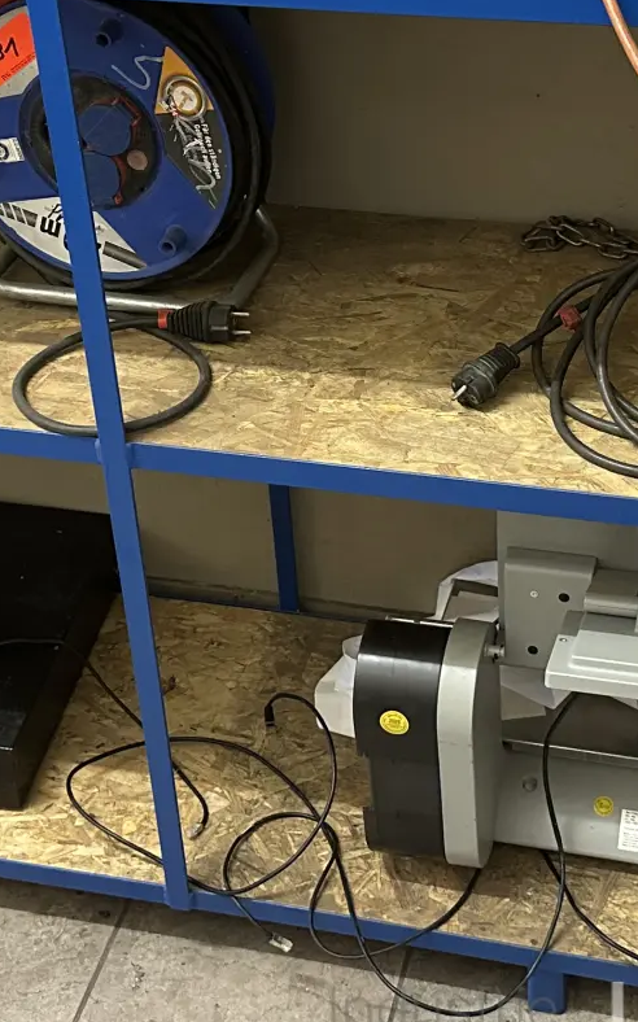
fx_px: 1726
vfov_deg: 32.9
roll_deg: +3.8
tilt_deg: -35.4
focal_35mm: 62
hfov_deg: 20.9
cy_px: 428
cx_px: 406
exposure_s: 1/50
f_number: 1.78
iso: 500
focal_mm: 6.86
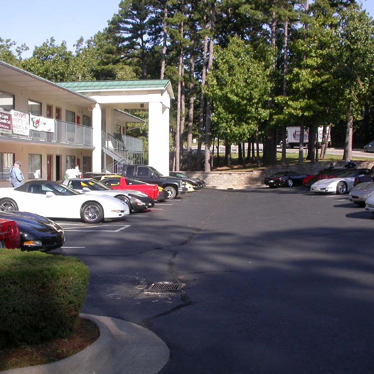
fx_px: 550
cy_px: 187
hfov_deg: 37.5
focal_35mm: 45
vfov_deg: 37.6
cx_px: 174
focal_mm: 7.85
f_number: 6
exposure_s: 1/255
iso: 100
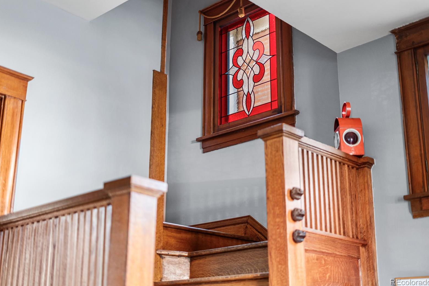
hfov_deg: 38.9
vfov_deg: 26.5
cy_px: 142
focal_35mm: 51
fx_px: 608
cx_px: 215
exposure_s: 1/15
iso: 640
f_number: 1.8
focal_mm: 50
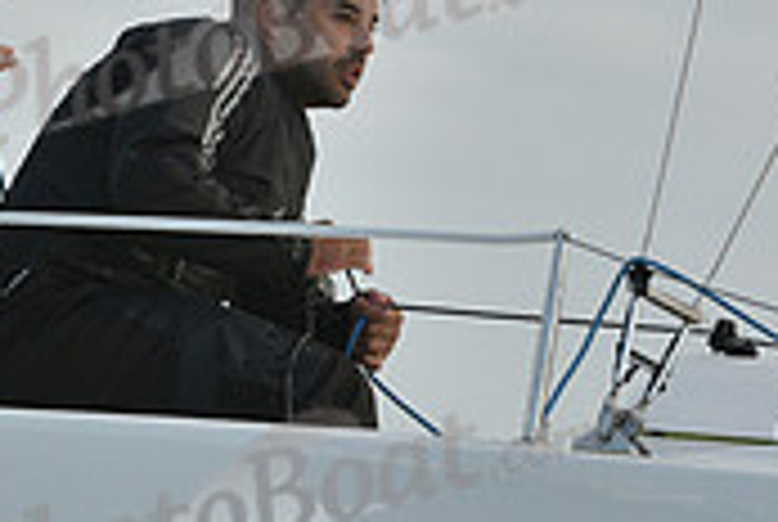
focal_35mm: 803
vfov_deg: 1.7
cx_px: -265
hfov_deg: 2.6
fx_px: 17383
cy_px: 331
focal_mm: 240
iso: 320
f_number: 7.1
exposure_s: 1/1000
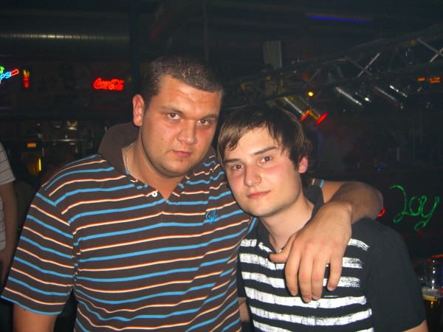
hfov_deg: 49.0
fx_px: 486
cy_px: 166
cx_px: 222
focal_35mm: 38
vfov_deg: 37.7
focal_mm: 7.9
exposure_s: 1/60
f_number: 2.8
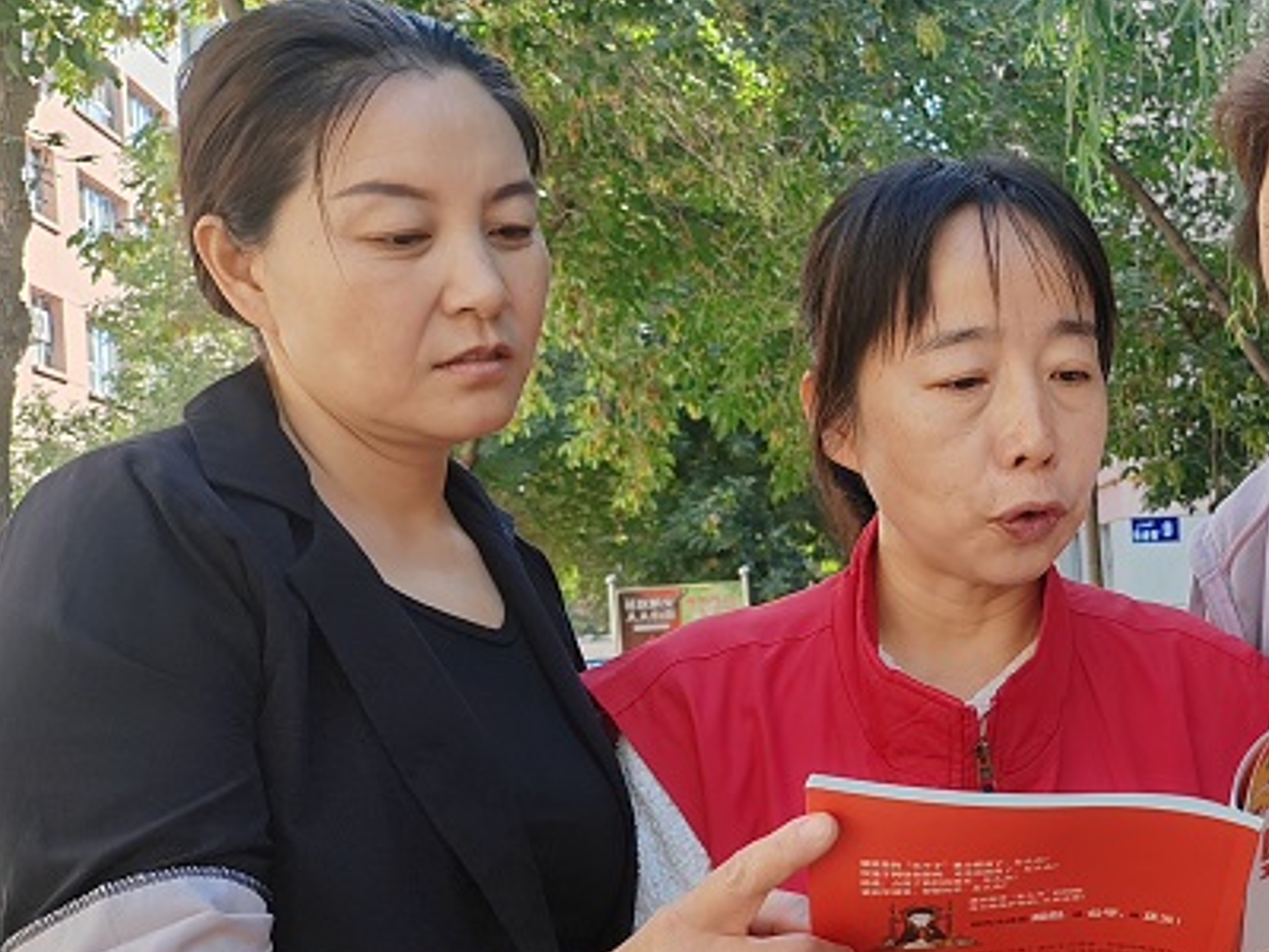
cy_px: 578
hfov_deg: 33.8
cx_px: 1114
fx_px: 1980
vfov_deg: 27.0
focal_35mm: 54
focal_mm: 6.14
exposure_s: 1/160
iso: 50
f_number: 1.8
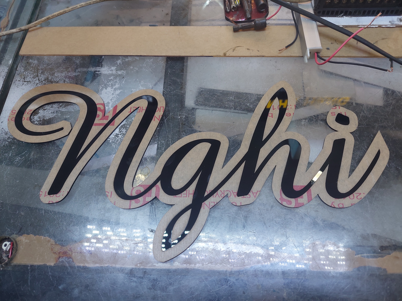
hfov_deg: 71.6
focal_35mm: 24
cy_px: 150
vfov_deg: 56.8
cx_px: 201
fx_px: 279
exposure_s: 1/50
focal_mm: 5.23
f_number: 1.8
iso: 250
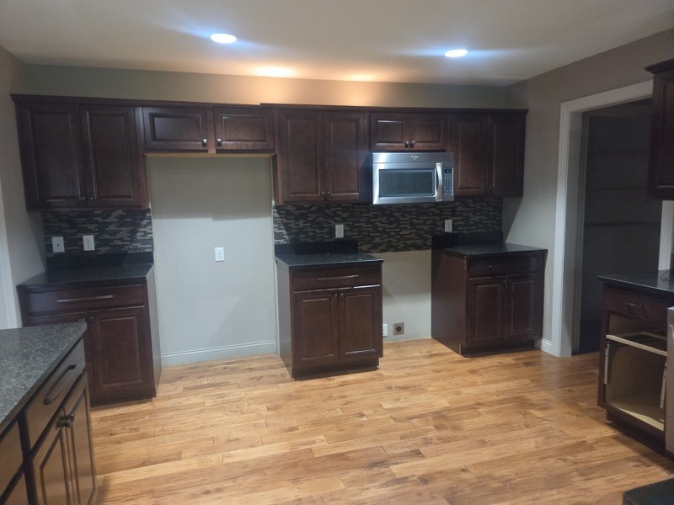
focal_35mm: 23
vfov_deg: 58.9
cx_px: 337
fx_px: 448
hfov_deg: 73.9
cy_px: 252
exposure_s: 1/120
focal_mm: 5.4
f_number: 1.8
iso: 800
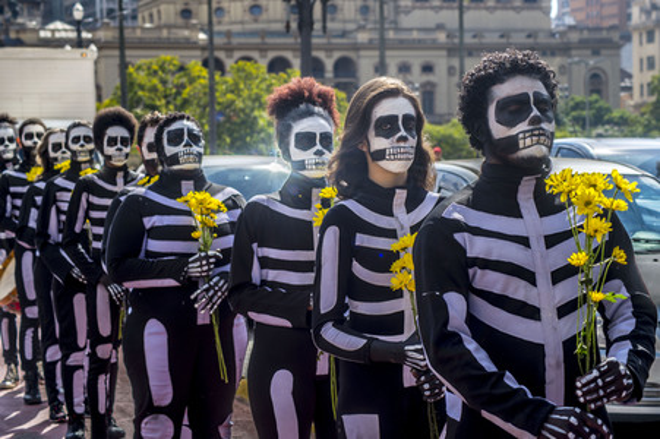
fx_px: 1557
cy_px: 220
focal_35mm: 85
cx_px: 330
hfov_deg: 23.9
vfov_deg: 16.0
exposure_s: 1/400
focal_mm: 85
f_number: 9
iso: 100
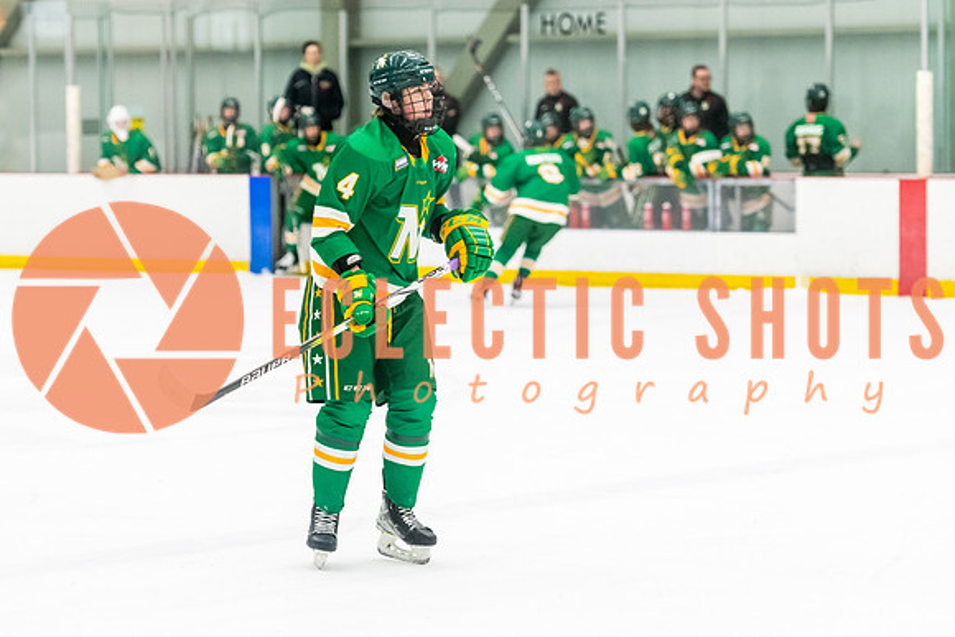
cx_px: 408
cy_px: 327
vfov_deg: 10.2
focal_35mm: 134
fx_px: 3554
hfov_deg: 15.3
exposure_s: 1/800
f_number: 2.8
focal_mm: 105
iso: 3200
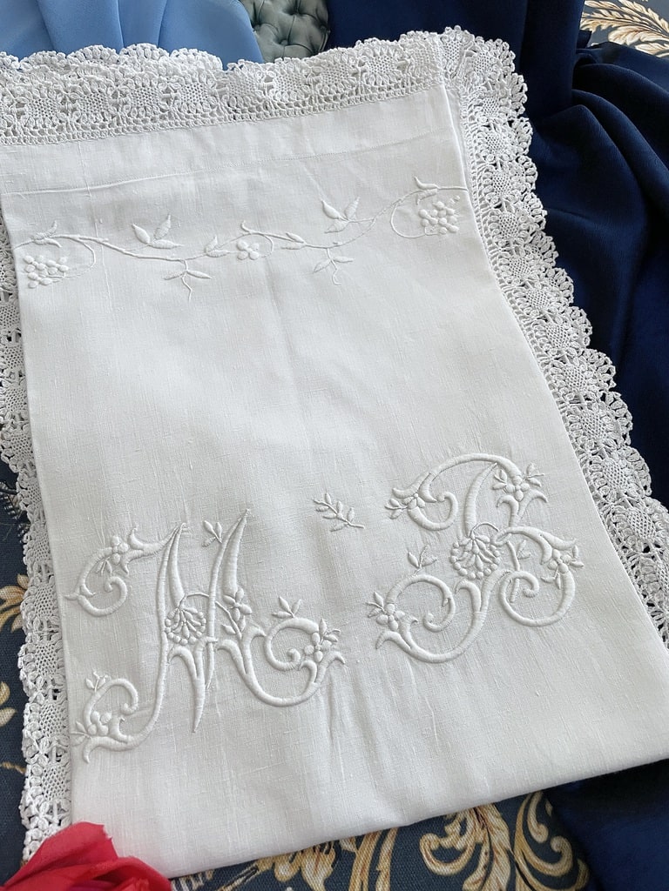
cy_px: 446
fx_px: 670
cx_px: 334
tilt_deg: -63.3
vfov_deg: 67.3
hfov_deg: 53.1
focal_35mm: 26
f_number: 1.6
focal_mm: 4.2
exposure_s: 1/99
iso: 125
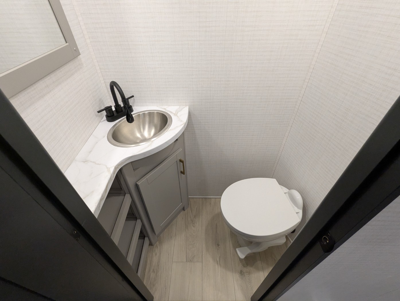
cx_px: 200
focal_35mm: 16
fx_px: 185
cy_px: 150
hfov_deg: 94.4
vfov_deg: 78.2
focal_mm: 2.35
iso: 343
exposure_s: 1/66.4
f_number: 2.2
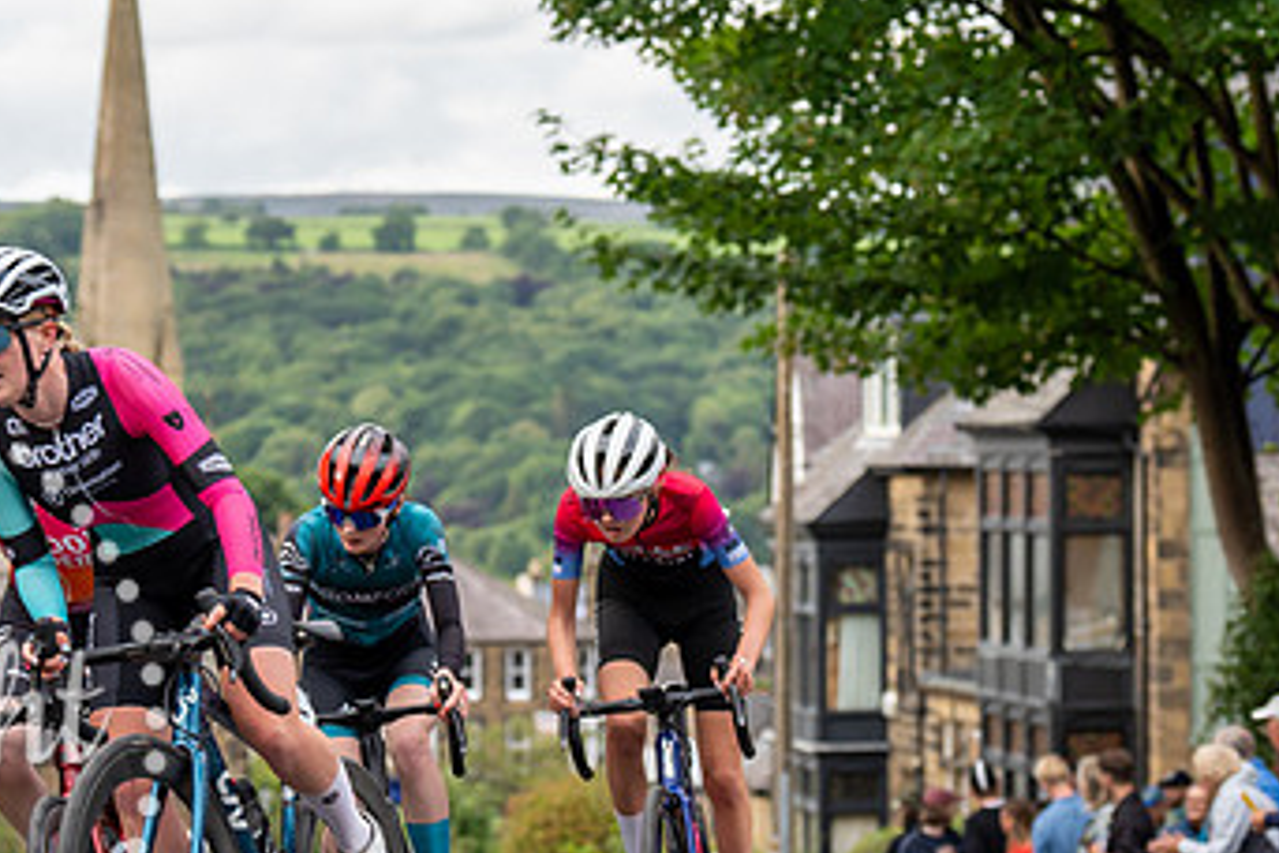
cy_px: 385
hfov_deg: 14.3
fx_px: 5080
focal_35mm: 143
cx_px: 618
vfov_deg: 9.6
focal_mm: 70
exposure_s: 1/500
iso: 500
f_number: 3.5
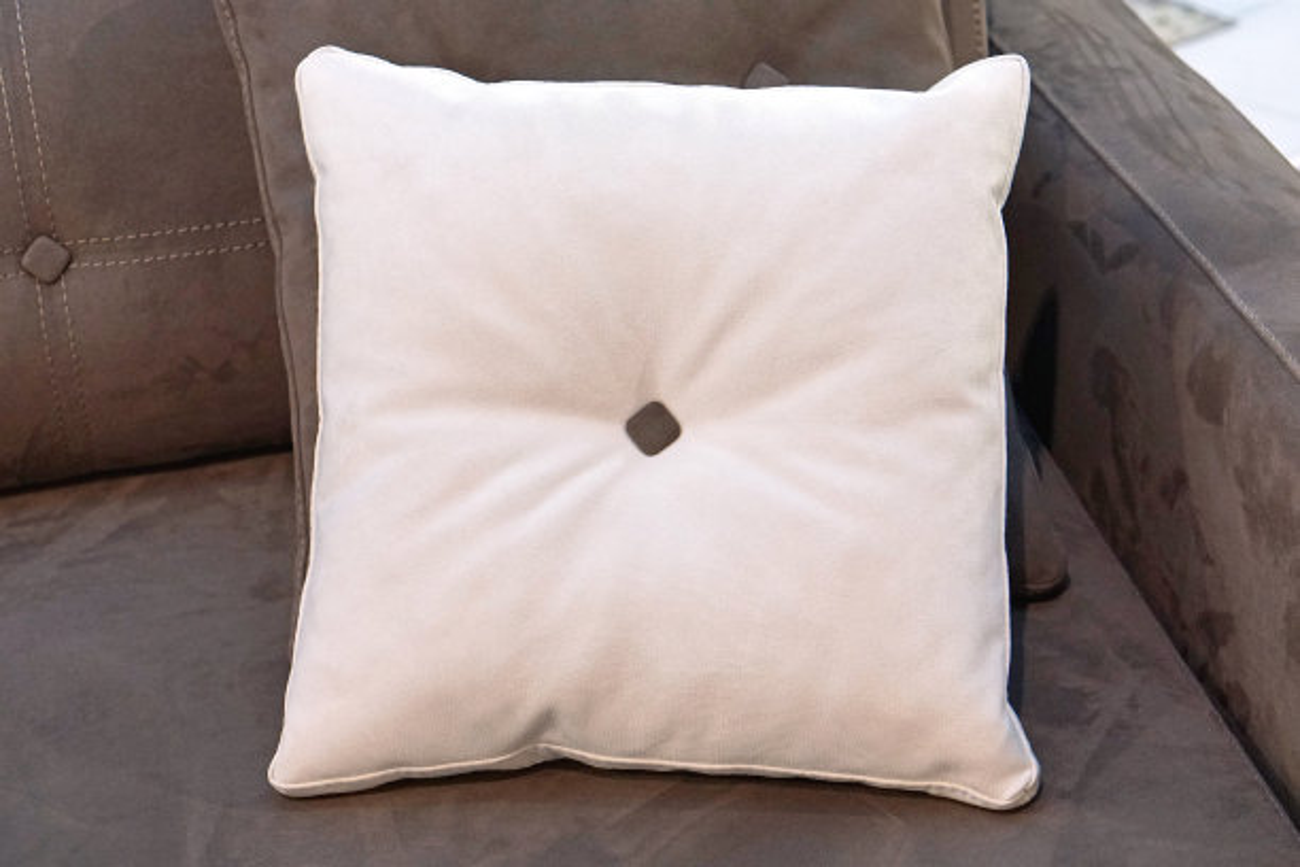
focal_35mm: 75
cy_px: 434
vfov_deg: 18.2
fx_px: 2708
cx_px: 650
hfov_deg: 27.0
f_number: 4
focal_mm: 50
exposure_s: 1/160
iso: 1000
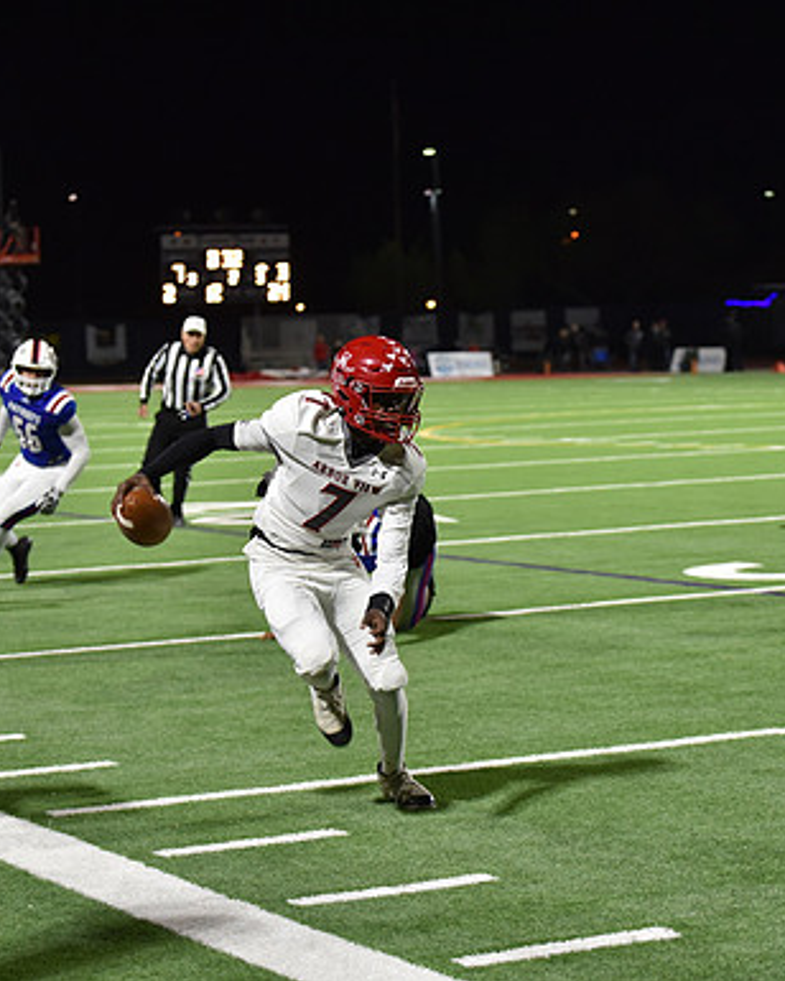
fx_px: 2875
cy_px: 490
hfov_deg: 15.5
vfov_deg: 19.4
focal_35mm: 99
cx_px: 392
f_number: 2.8
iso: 2500
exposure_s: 1/500
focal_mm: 70
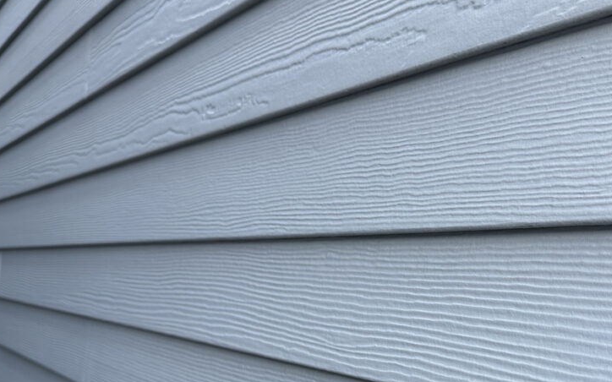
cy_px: 318
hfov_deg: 53.6
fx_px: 600
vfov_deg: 34.0
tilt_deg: -4.0
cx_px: 368
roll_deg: -2.9
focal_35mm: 36
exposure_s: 1/672
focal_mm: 6.86
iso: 80
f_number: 1.78
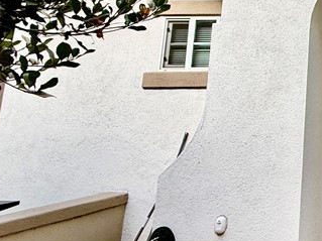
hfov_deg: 28.9
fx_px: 418
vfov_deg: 31.3
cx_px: 468
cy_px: 45
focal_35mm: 45
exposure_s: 1/395
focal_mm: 2.22
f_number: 2.2
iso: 50
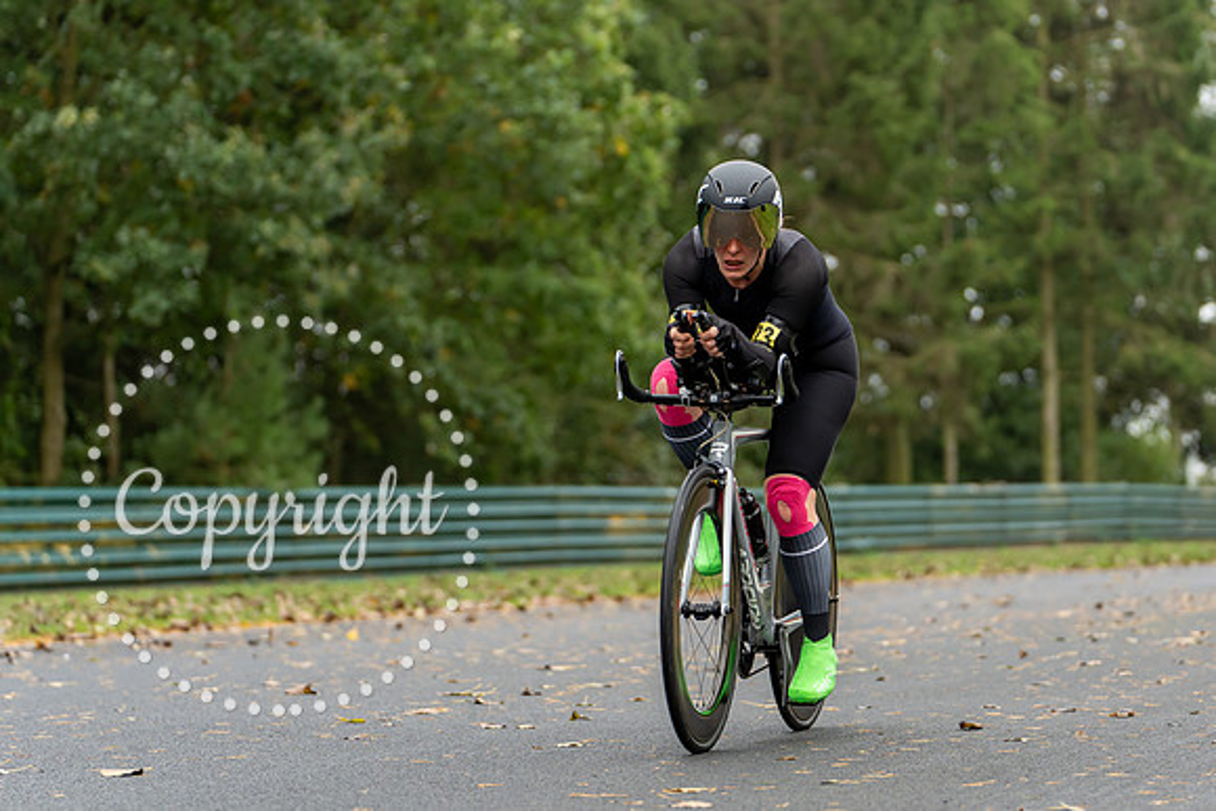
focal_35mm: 128
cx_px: 727
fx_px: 4335
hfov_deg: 16.0
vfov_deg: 10.7
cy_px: 376
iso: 1000
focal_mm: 107
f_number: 2.8
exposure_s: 1/1000
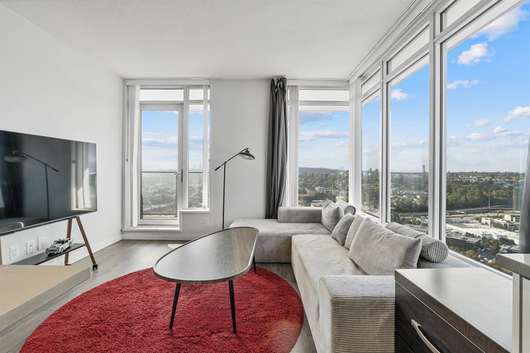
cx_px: 265
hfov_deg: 95.0
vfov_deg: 72.0
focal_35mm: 16
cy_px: 176
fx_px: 243
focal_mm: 11
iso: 100
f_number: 9
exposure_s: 1/6
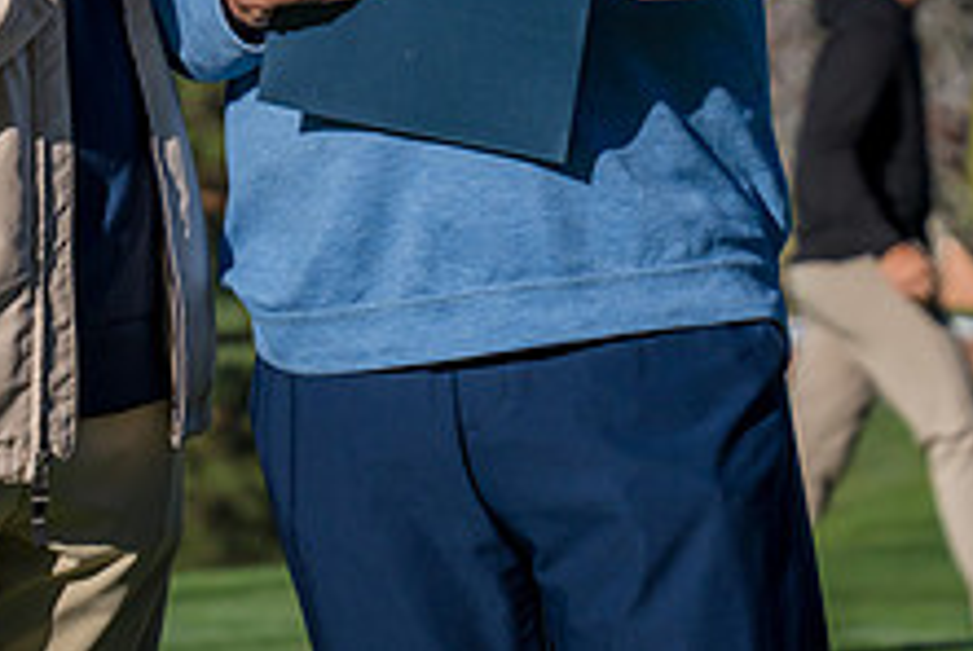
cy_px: -206
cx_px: 464
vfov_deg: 6.4
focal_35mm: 213
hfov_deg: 9.6
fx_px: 5764
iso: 400
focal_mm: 70
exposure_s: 1/8000
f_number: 3.5
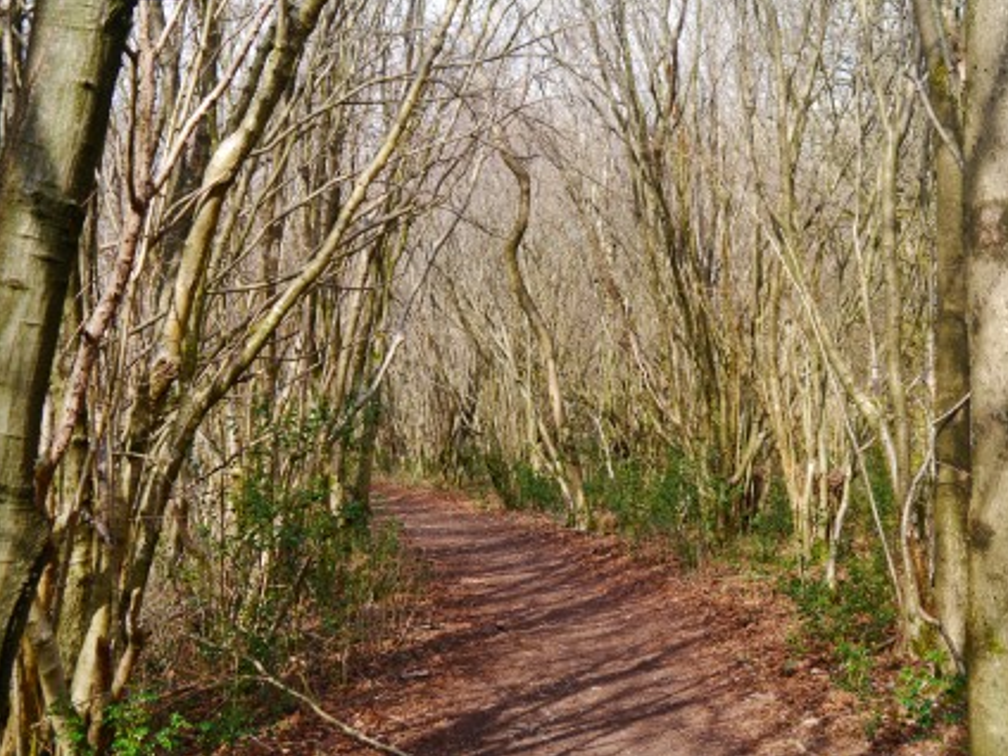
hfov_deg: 33.8
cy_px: 376
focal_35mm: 57
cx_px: 502
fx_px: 1660
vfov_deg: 25.7
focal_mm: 28
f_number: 5.6
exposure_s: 1/160
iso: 160
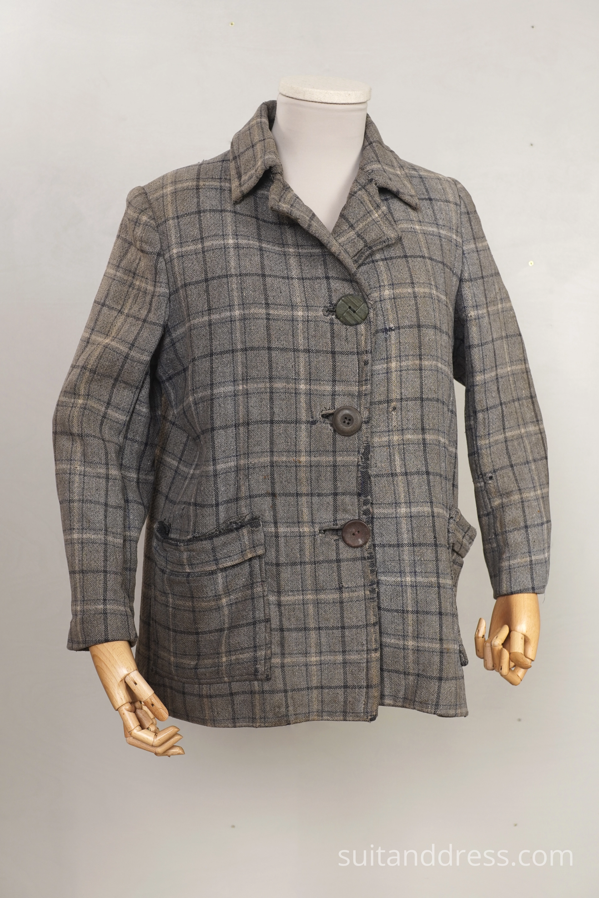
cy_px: 449
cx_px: 300
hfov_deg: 28.1
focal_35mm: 48
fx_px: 1198
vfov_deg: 41.1
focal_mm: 32
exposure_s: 1/20
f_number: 5.6
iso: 320
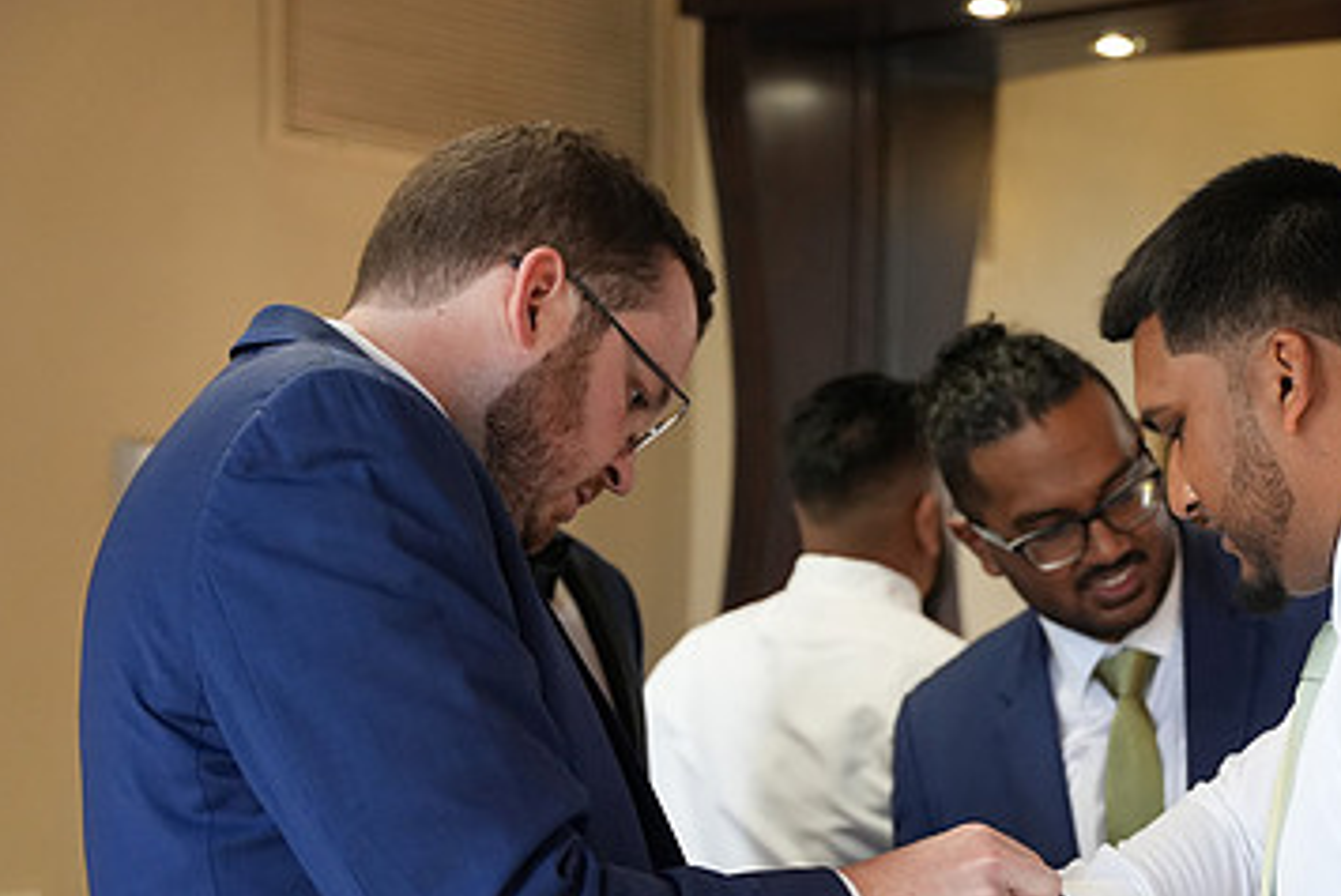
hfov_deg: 28.3
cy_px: 695
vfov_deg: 19.2
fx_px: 2622
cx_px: 1013
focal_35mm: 70
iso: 4000
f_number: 2.8
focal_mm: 43.2
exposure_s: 1/200
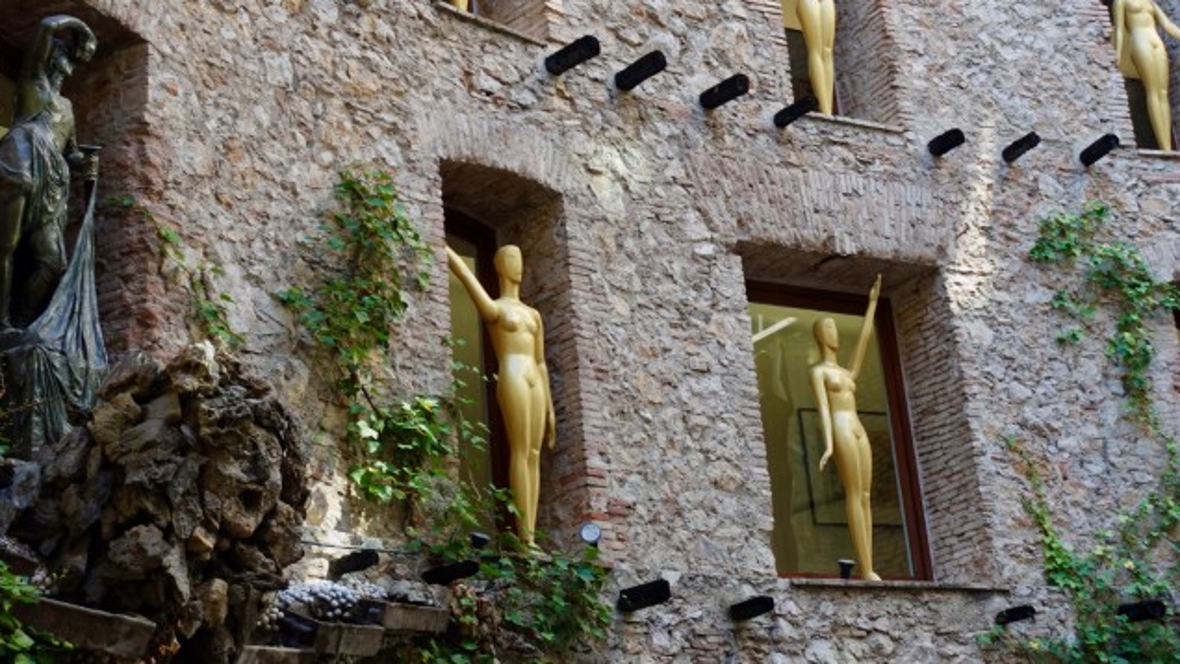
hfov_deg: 36.0
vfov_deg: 20.7
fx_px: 1815
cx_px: 659
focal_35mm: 58
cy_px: 216
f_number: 3.2
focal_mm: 16.5
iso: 125
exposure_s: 1/80
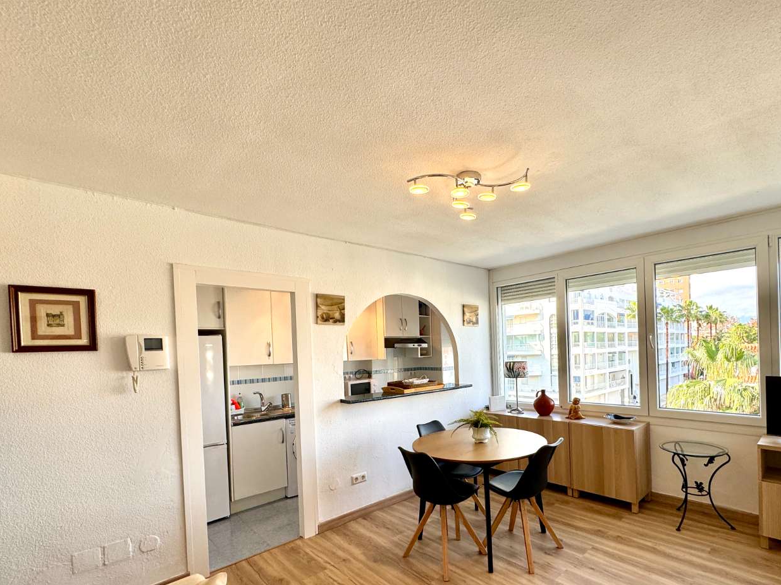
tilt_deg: -1.1
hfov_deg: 90.3
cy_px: 355
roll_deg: +1.9
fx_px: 384
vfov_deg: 73.8
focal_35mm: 17
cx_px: 452
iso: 40
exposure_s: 1/254
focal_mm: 2.22
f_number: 2.2
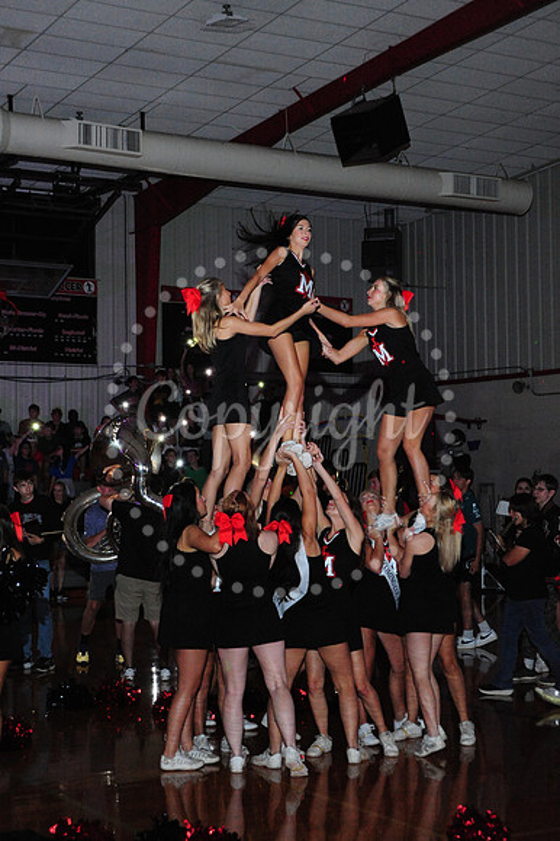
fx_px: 1635
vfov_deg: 28.9
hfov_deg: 19.4
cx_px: 280
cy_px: 420
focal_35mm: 70
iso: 6400
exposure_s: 1/60
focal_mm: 70
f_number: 5.6
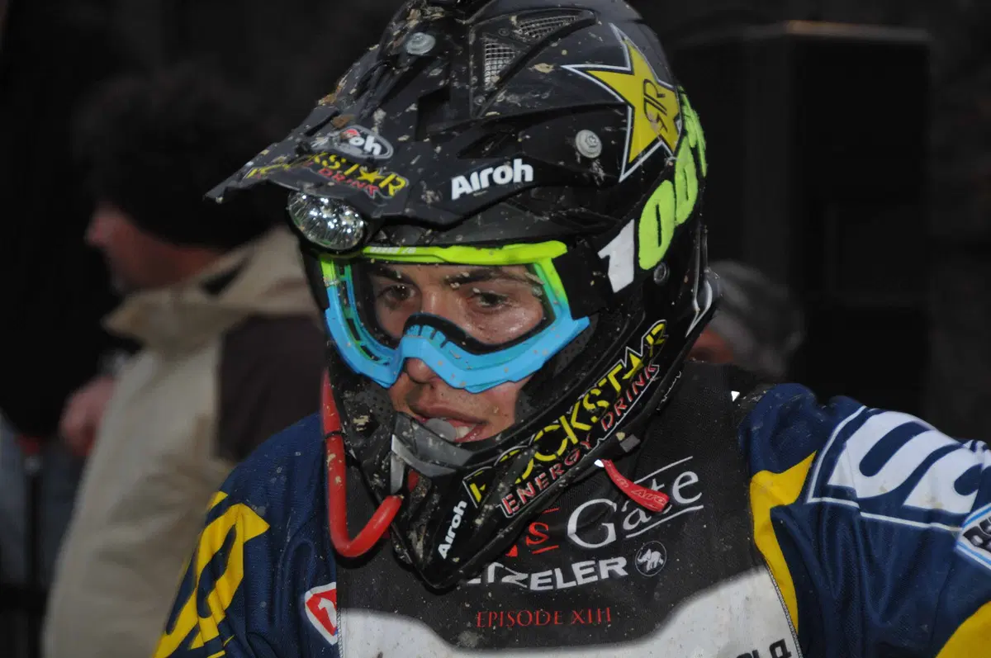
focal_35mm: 225
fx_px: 6186
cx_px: 496
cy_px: 329
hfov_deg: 9.2
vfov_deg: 6.1
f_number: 9
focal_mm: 150
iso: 800
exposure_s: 1/60
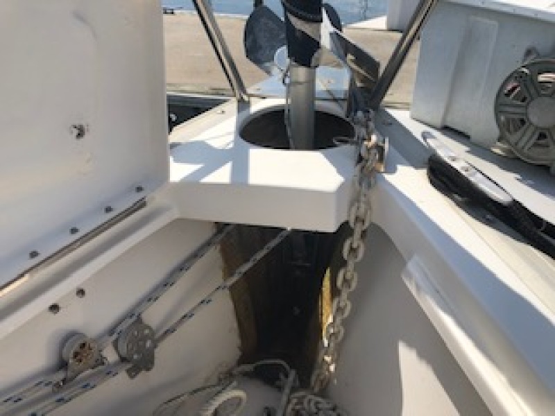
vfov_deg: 49.7
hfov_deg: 63.4
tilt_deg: -34.2
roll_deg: -2.9
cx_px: 278
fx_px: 449
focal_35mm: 28
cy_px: 208
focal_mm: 3.99
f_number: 1.8
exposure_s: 1/3205
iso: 25
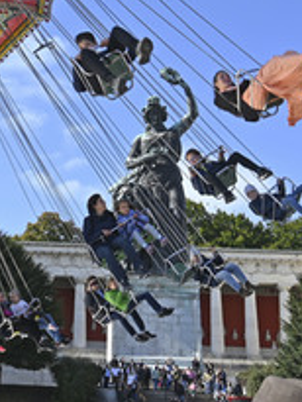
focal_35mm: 76
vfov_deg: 25.4
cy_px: 110
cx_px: -18
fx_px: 883
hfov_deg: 18.8
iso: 100
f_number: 6.3
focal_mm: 24
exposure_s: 1/320
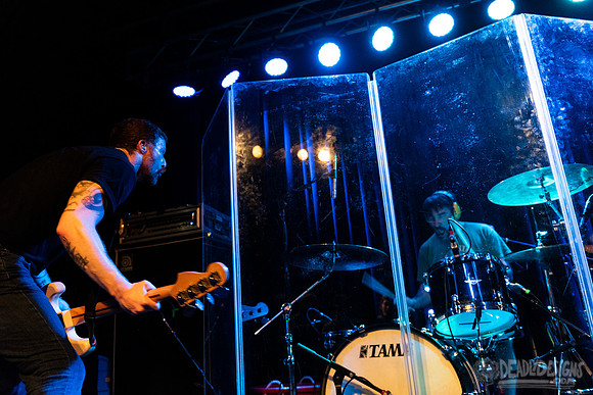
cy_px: 198
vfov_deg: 41.1
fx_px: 527
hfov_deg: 58.7
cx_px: 296
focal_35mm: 32
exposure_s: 1/80
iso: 2500
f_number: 3.2
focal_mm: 32
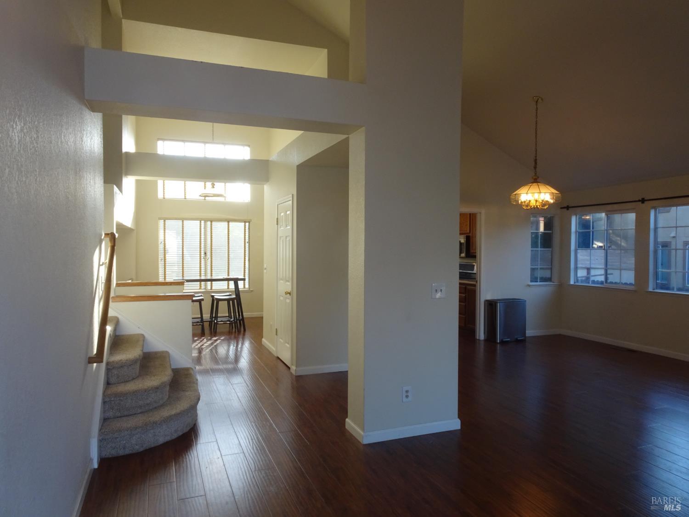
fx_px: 478
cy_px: 258
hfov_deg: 71.6
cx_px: 344
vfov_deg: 56.8
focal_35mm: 24
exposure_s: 1/30
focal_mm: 4.1
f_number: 3.5
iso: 100
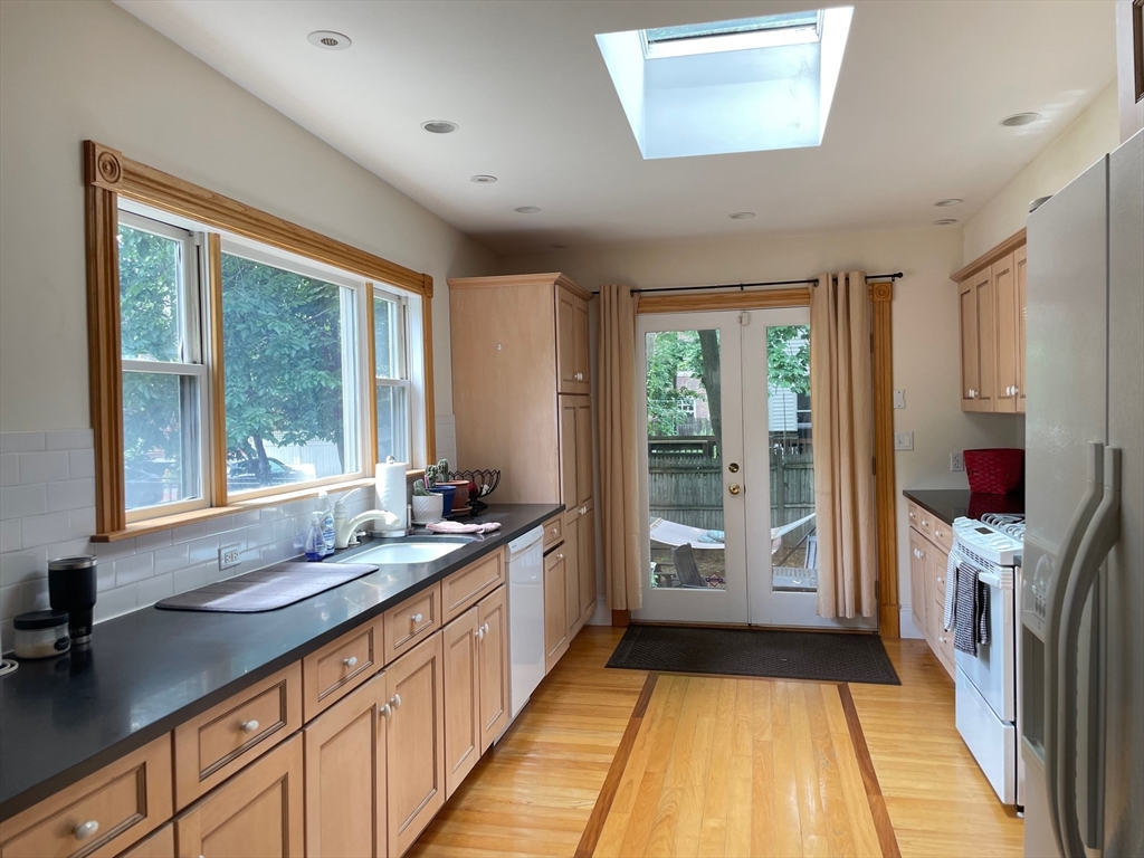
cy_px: 429
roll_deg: +1.7
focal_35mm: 26
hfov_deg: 67.3
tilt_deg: -0.8
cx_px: 572
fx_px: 859
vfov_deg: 53.1
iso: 64
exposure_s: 1/121
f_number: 1.6
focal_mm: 4.2
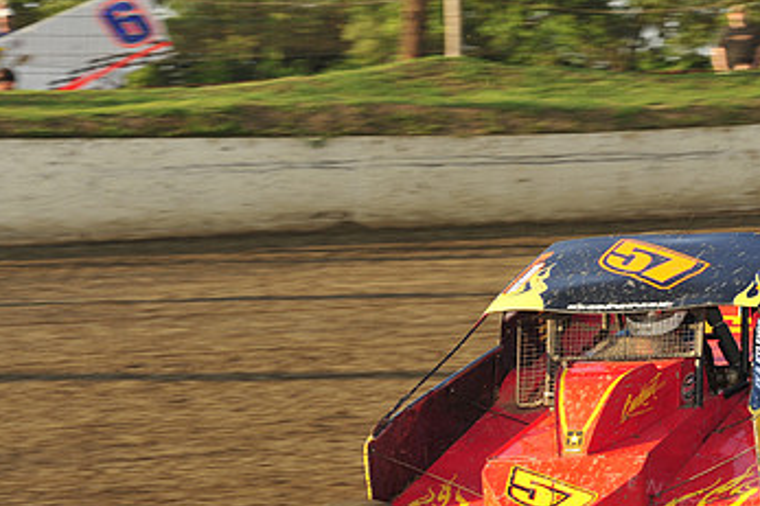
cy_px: 403
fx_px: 3946
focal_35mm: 187
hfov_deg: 11.0
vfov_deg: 7.3
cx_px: 611
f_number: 9
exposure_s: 1/320
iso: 400
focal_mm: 112
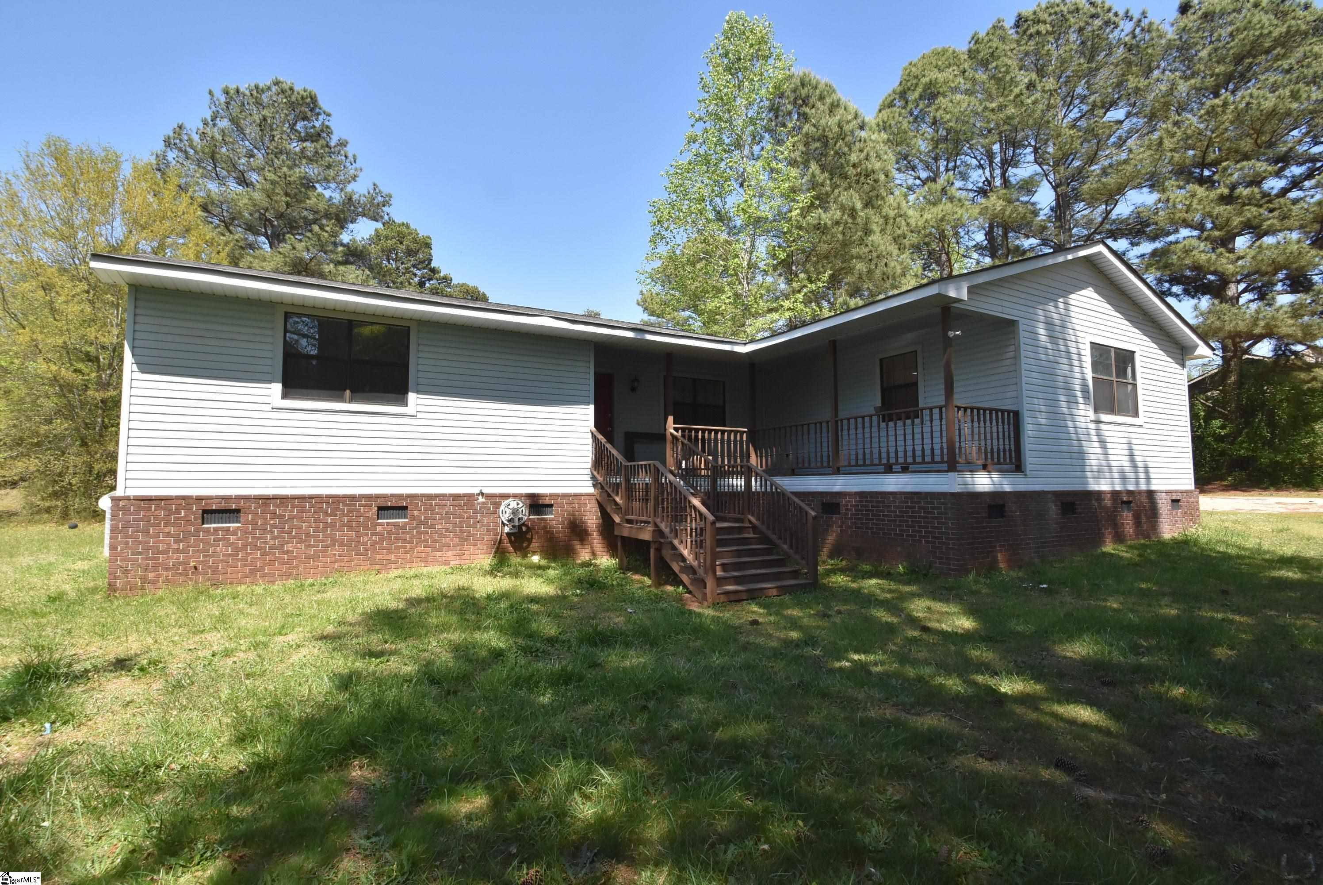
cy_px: 442
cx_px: 662
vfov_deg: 77.4
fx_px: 552
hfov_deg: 100.3
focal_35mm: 15
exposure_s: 1/640
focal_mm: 10
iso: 1000
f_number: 13
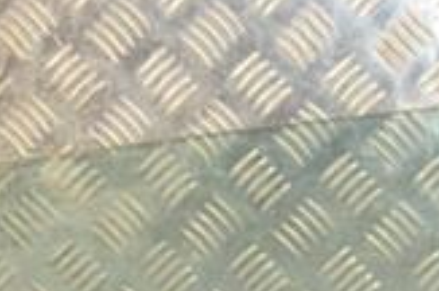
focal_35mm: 155
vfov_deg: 8.6
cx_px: 366
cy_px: 426
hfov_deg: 13.2
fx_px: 1886
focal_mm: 28
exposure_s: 1/200
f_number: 5
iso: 800
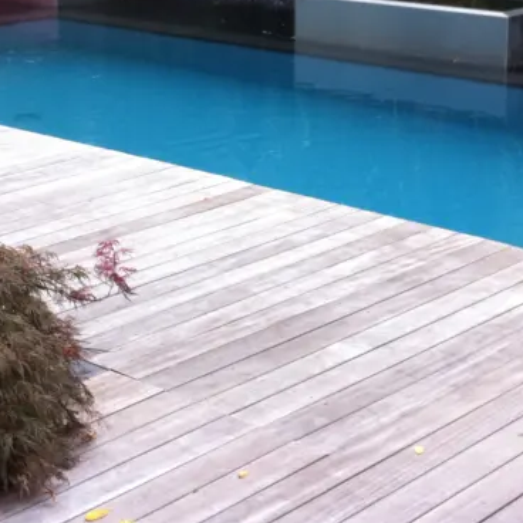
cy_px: 79
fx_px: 1470
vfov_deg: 19.9
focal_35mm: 86
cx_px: 199
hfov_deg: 20.1
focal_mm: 3.85
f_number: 2.8
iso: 80
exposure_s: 1/265
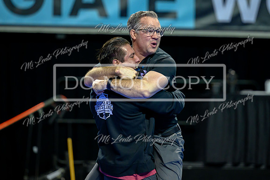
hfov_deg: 8.0
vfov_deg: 5.3
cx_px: 127
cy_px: 61
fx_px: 1939
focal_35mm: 258
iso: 2000
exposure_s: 1/800
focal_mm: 170
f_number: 2.8
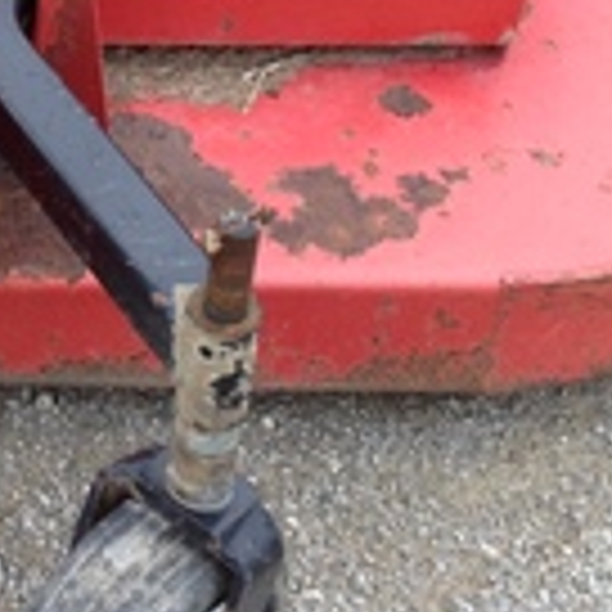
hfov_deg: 13.5
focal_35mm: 124
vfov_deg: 13.8
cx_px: -212
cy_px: -58
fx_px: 2480
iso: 50
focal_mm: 4.28
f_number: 2.4
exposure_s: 1/125
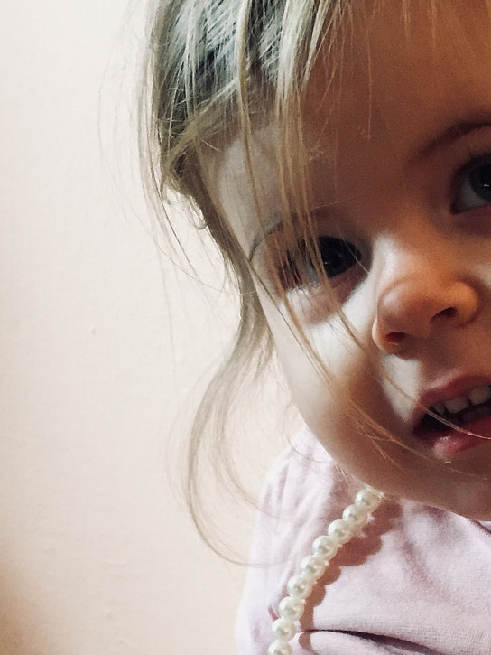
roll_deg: -3.8
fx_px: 1210
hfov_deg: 22.3
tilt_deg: -14.8
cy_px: 540
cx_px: 449
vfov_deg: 29.5
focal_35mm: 64
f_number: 2.2
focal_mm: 4.15
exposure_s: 1/20
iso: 250
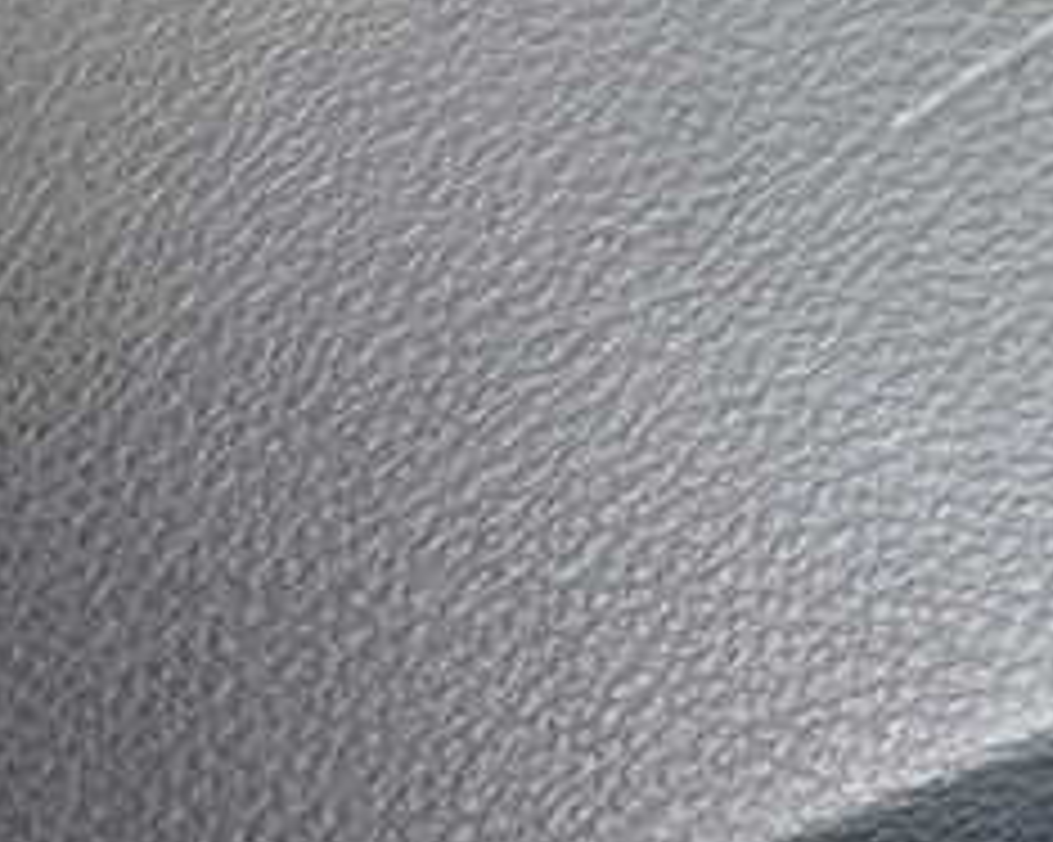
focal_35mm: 75
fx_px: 2336
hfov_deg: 24.4
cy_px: 90
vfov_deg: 20.0
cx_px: 32
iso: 200
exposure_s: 1/30
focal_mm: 5.4
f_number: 2.3
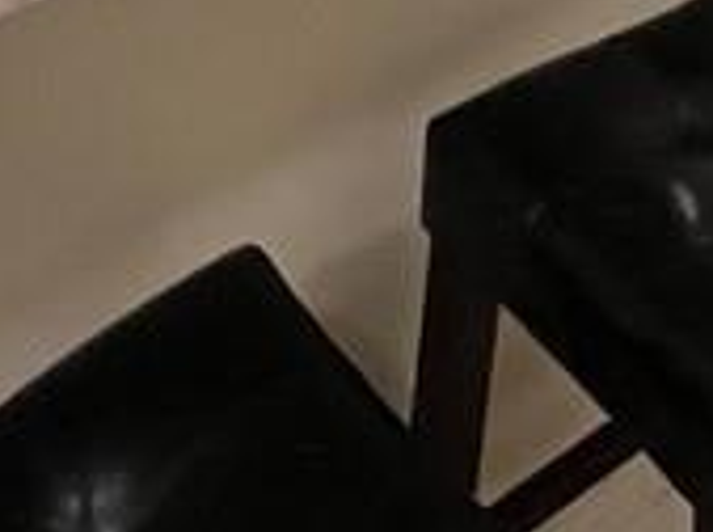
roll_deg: -2.5
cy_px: -709
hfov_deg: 23.2
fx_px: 1624
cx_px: 802
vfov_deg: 13.8
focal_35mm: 79
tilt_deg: -13.8
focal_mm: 1.57
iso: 500
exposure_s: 1/60
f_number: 1.8
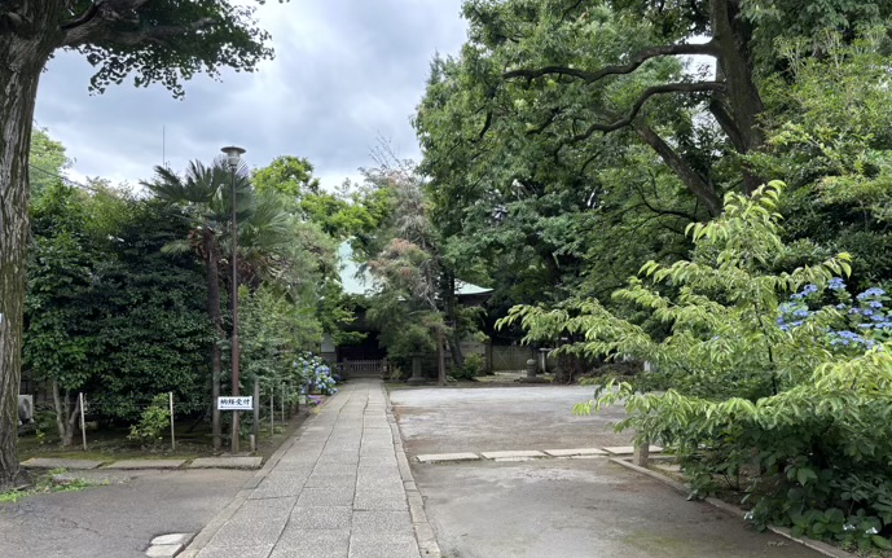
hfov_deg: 66.5
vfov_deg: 44.4
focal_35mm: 28
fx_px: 681
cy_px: 319
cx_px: 448
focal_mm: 5.96
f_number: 1.6
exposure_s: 1/525
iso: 50
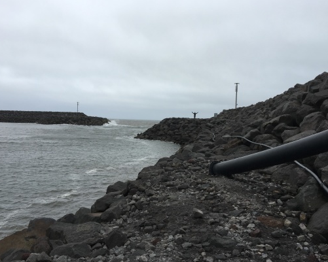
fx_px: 301
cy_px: 129
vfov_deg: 47.1
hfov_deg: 57.1
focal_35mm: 31
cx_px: 173
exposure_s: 1/884
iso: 25
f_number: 2.2
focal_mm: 4.15
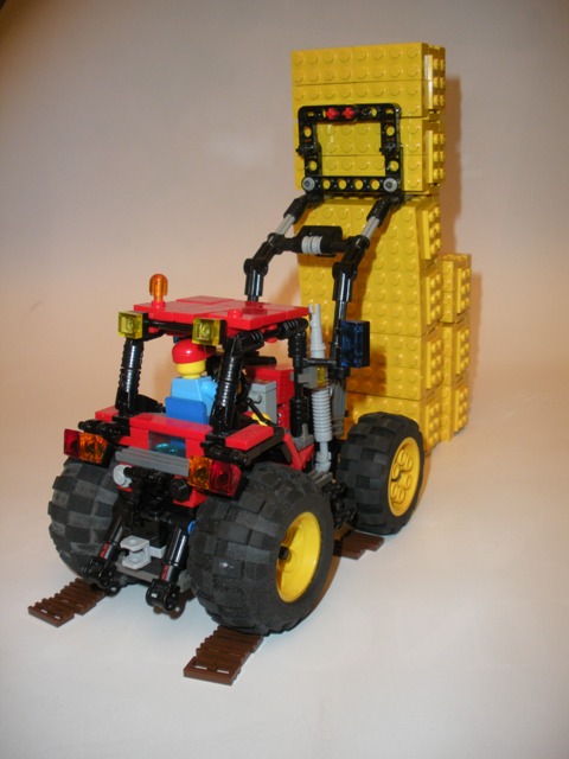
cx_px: 284
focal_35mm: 35
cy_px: 380
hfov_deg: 40.7
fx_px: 767
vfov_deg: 52.6
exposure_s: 1/30
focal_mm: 6.3
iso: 200
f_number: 3.5
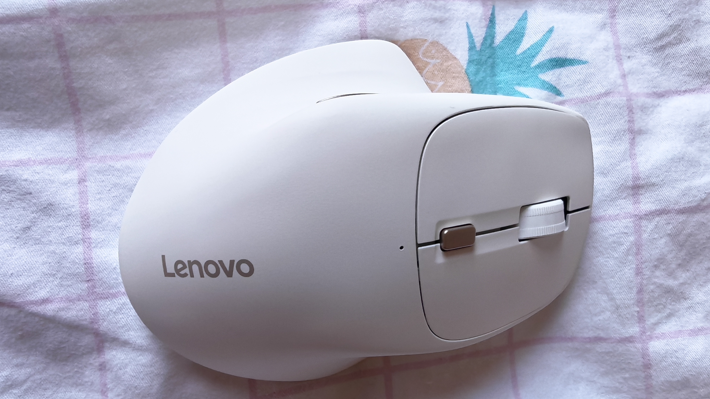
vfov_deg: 42.5
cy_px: 256
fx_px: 508
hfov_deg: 69.9
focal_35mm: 27
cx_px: 361
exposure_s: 1/50
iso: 200
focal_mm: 1.82
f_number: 2
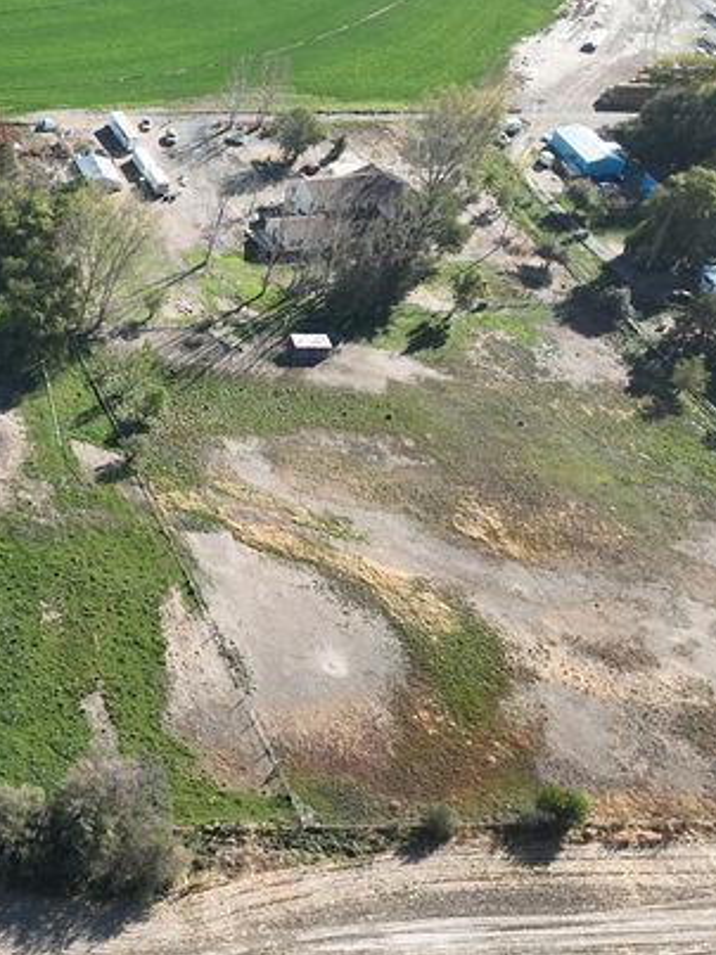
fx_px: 1683
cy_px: 444
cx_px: -465
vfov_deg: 31.7
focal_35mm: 61
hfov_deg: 19.6
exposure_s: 1/120
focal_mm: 12.29
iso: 110
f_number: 2.8
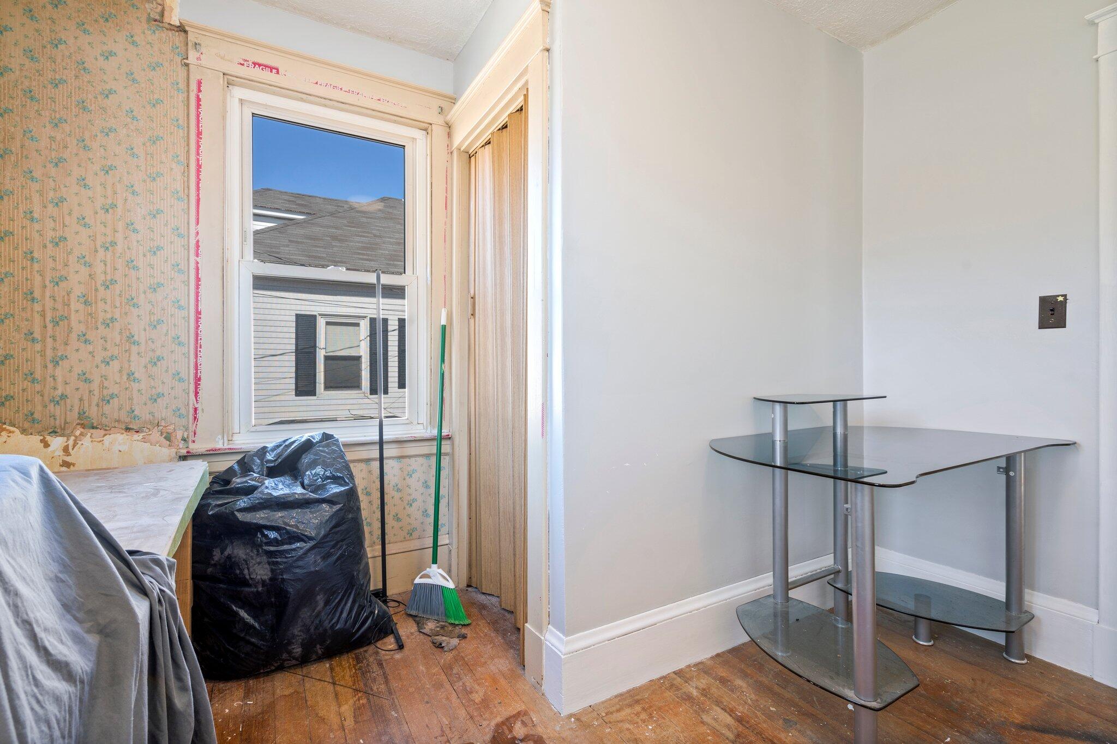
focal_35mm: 16
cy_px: 372
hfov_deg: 96.7
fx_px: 496
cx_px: 558
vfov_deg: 73.7
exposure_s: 1/3
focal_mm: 16
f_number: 9
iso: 160
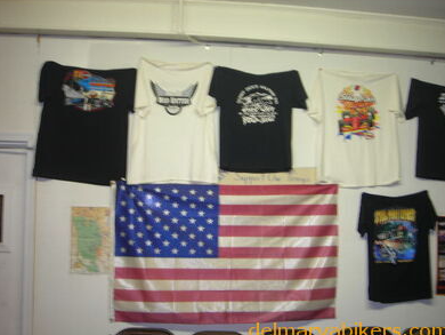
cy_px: 169
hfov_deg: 44.8
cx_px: 225
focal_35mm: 42
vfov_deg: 34.4
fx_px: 540
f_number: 3.3
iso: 50
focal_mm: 6.8
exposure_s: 1/4.2
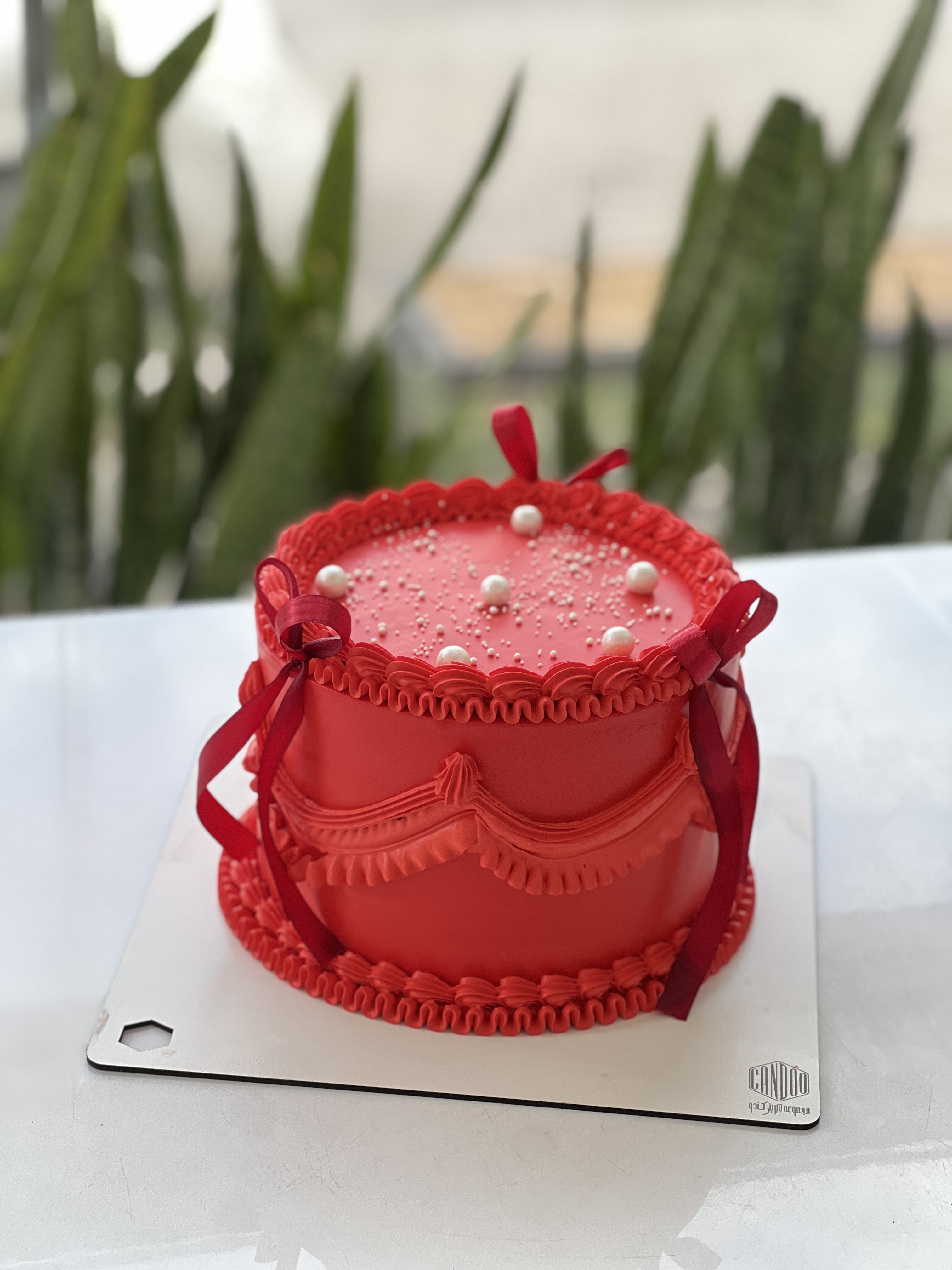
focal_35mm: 77
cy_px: 635
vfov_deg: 25.3
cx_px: 476
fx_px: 2824
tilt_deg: -25.9
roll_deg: -1.6
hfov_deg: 19.1
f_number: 2.8
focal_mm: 9
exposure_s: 1/100
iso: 160
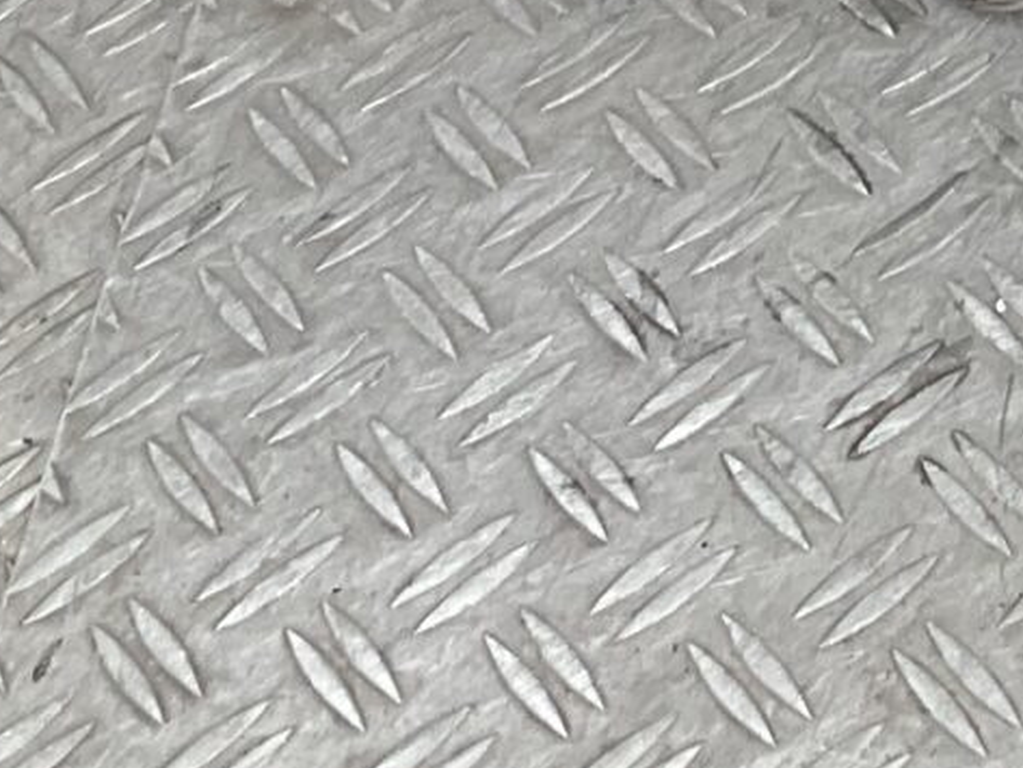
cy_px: -861
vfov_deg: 8.8
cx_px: 936
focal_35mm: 157
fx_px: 4641
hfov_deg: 12.5
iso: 25
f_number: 1.8
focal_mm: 3
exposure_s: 1/100
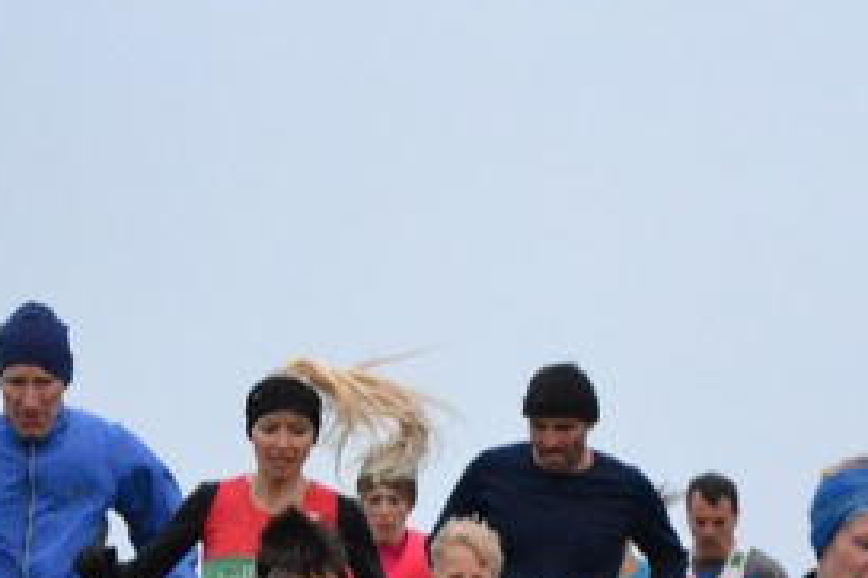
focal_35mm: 328
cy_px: 728
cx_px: 357
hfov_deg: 6.3
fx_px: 7910
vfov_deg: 4.2
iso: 3200
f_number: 4.2
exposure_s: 1/320
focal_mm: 85
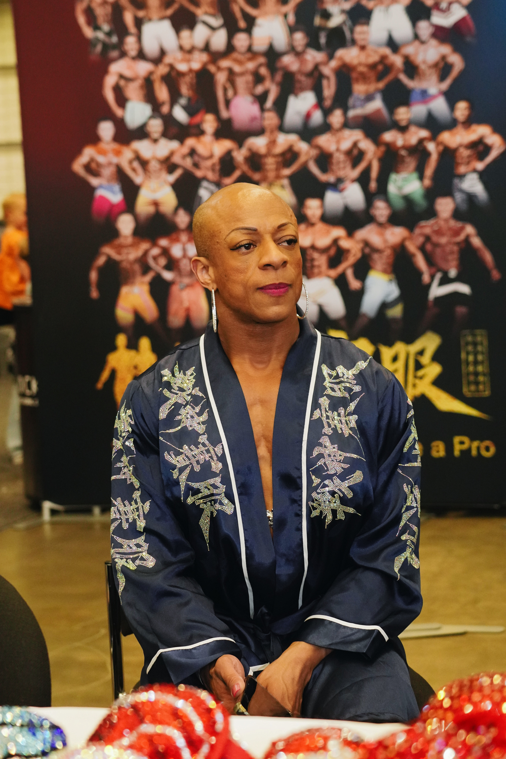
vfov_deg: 26.0
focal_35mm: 78
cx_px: 253
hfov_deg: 17.5
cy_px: 380
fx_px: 1644
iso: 3200
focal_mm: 52
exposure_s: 1/60
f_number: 4
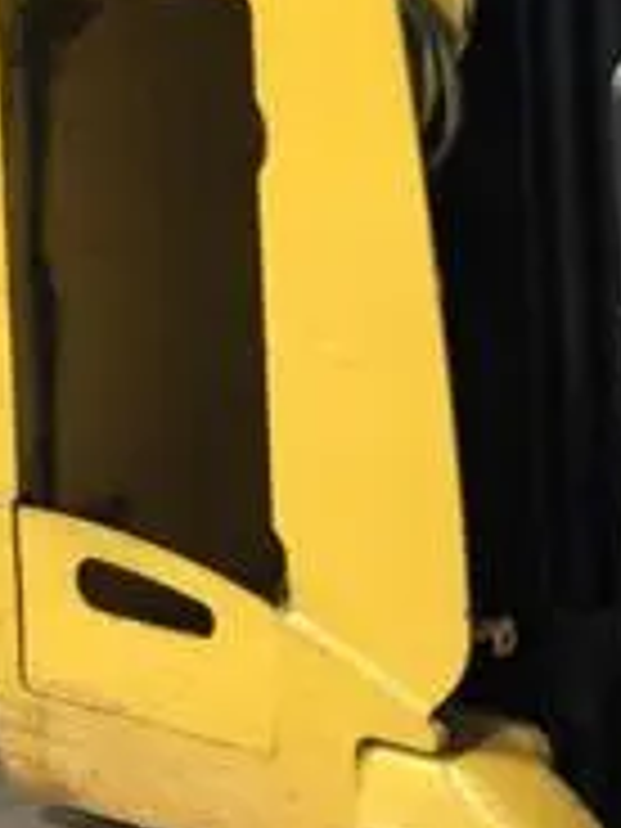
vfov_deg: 11.5
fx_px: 4066
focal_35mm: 170
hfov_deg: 8.7
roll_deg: +0.5
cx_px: 648
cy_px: -76
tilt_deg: -8.9
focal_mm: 6
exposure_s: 1/11
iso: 160
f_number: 2.4
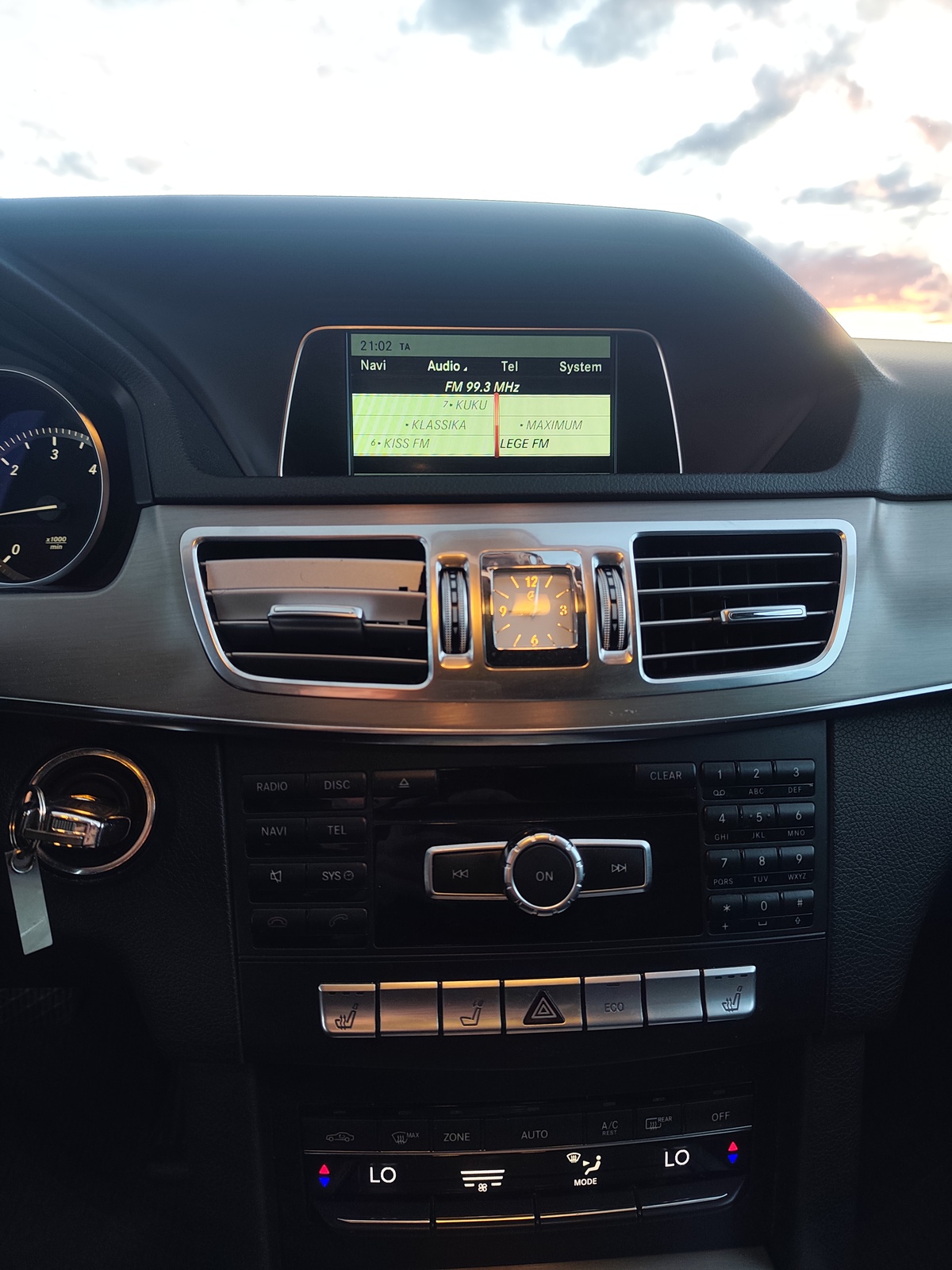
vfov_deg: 73.9
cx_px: 476
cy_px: 635
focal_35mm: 23
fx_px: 843
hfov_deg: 58.9
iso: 125
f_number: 1.7
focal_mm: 6.04
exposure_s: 1/50
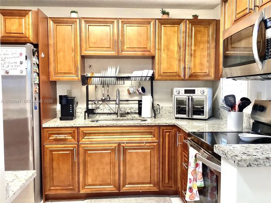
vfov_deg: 45.4
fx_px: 243
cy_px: 102
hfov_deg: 58.4
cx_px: 136
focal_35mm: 31
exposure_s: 1/60
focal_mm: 3.3
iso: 250
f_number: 2.4
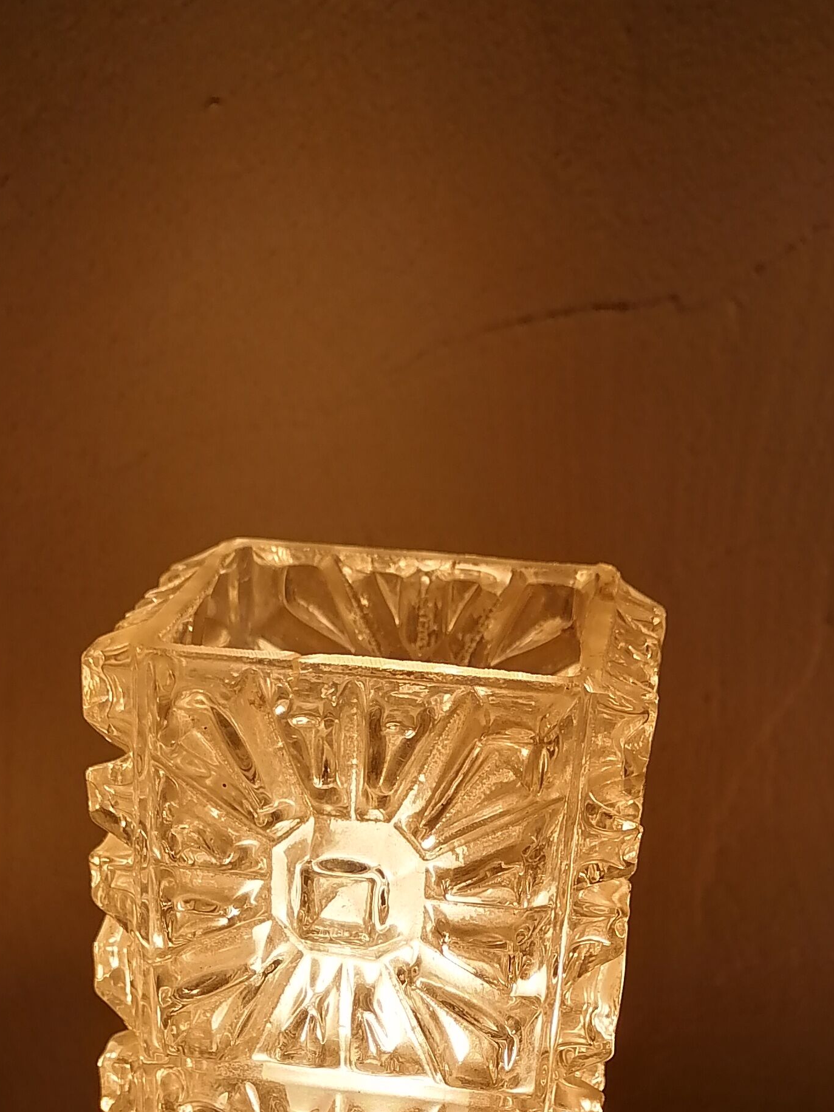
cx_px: 378
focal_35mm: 59
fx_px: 1896
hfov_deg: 24.8
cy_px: 1134
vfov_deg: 30.2
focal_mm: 5.3
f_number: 1.8
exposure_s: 1/336
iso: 50
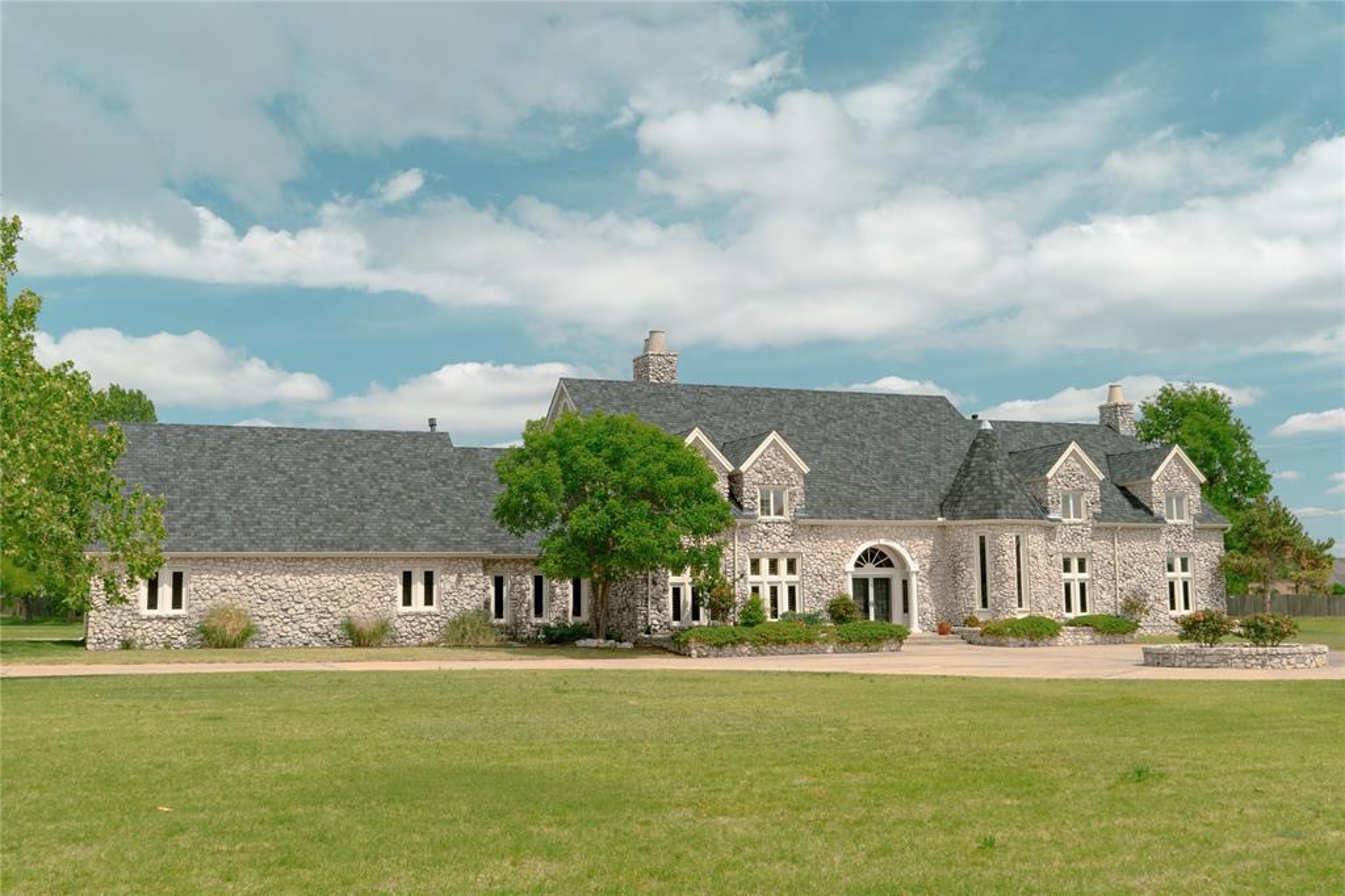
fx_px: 1344
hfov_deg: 53.1
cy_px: 448
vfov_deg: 36.8
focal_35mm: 36
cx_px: 672
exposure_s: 1/125
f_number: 9
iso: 100
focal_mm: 24
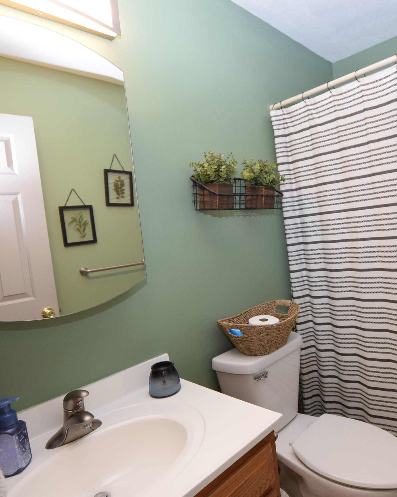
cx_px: 258
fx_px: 323
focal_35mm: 22
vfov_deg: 75.0
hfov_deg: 61.9
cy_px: 251
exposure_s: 1/60
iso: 800
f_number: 4
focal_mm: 10
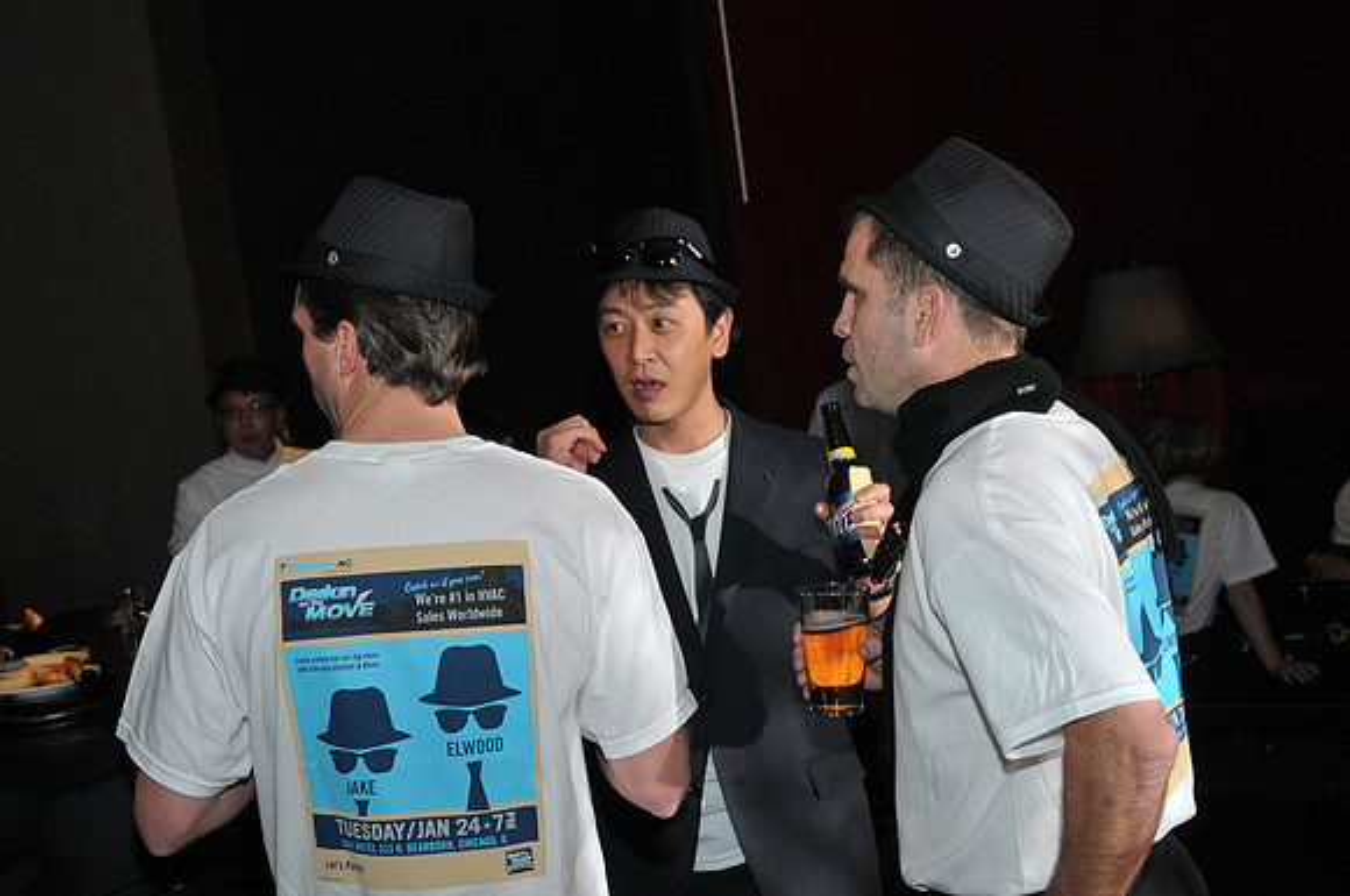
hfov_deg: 35.1
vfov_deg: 23.7
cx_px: 675
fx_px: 2135
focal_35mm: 57
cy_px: 448
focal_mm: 38
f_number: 5.6
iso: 640
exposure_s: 1/40
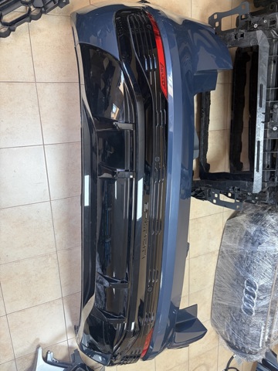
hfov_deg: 53.1
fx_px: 278
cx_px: 139
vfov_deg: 67.3
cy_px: 186
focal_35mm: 26
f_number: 1.6
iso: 200
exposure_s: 1/60
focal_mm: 5.96
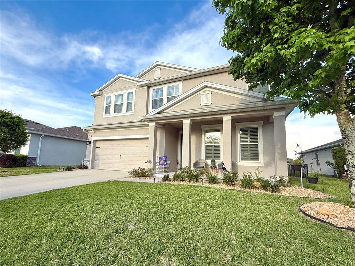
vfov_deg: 85.6
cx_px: 178
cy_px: 133
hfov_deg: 102.1
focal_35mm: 14
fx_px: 144
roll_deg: -2.1
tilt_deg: +7.5
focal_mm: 2.22
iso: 50
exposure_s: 1/901
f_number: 2.2
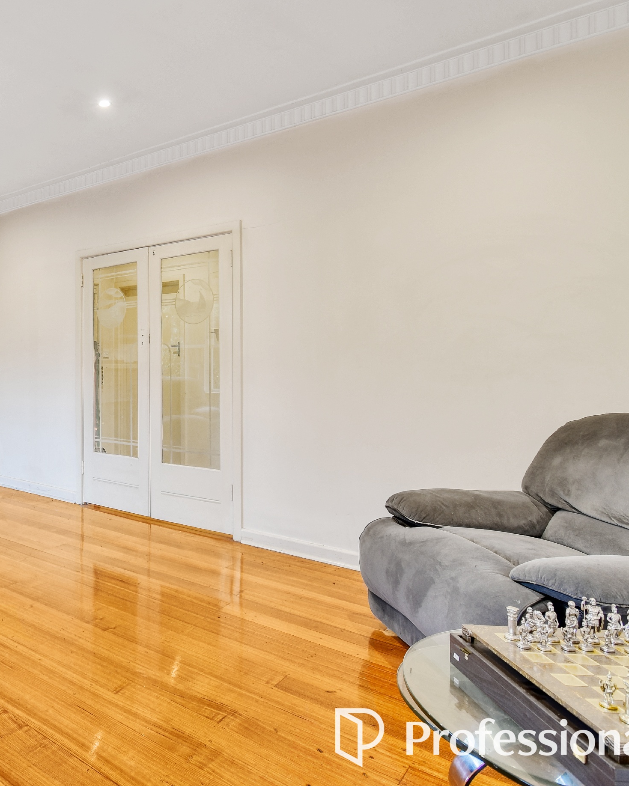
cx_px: 86
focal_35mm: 23
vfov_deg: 72.5
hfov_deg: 54.6
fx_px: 535
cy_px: 367
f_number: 4.5
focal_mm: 10
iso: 100
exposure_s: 1/8
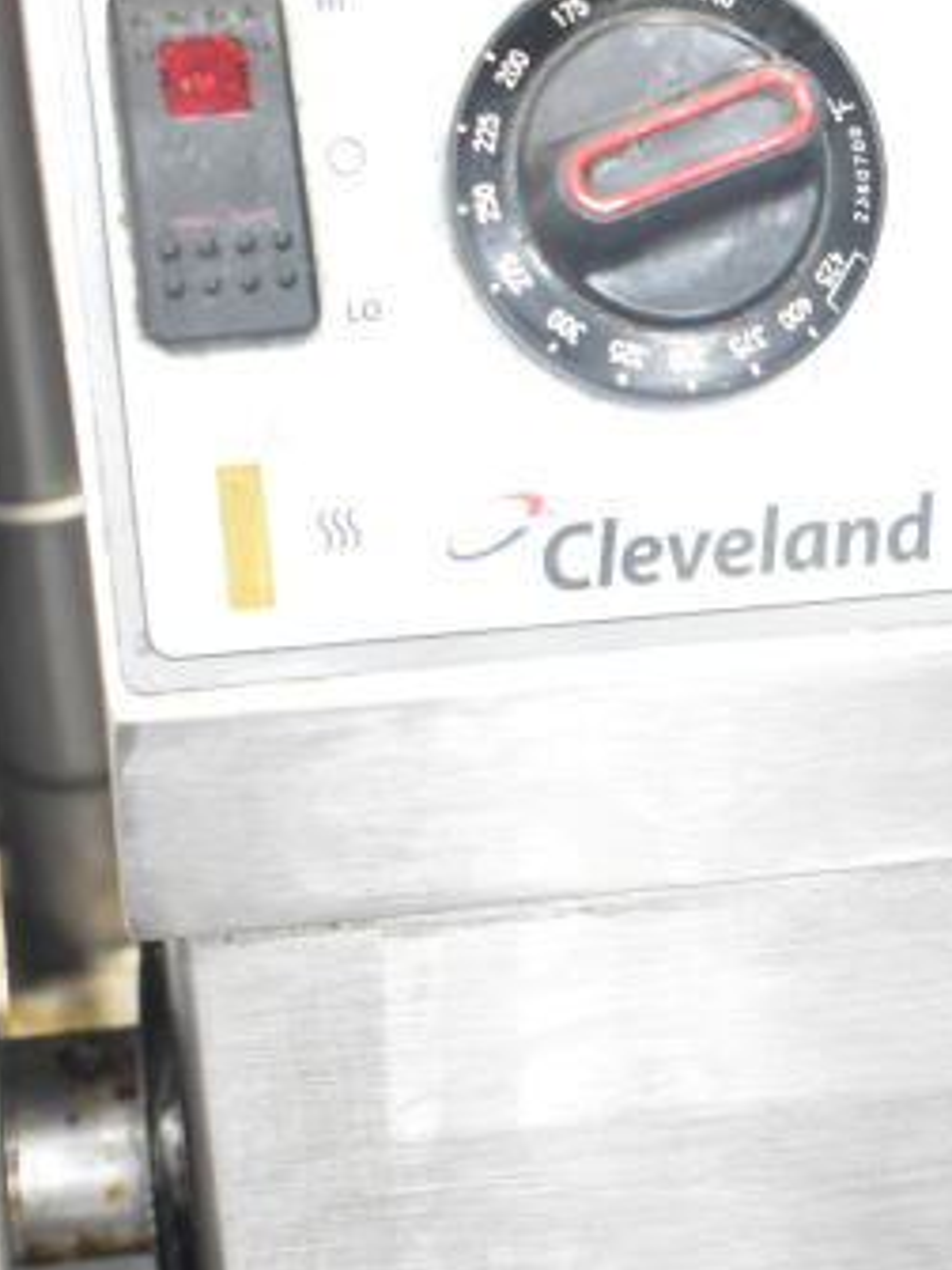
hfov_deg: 14.4
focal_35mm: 102
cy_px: 1073
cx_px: 763
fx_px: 3740
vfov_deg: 19.0
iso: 1600
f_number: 5
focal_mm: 26
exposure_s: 1/100
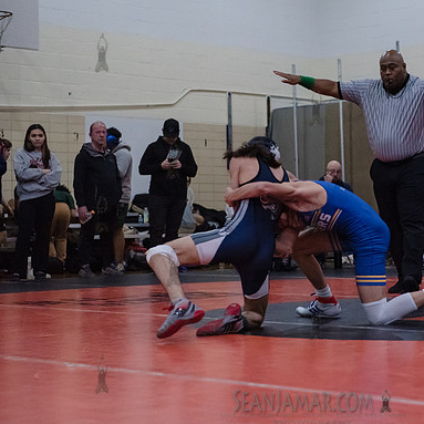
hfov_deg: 19.2
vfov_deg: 19.3
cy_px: 213
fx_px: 1247
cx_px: 316
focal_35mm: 90
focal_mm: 70
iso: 8000
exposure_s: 1/400
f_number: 3.2
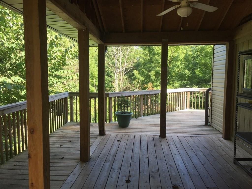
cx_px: 126
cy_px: 94
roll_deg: -1.4
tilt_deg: -4.1
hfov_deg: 61.7
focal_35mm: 29
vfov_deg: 48.2
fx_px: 211
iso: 32
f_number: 2.2
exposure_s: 1/225
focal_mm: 4.15
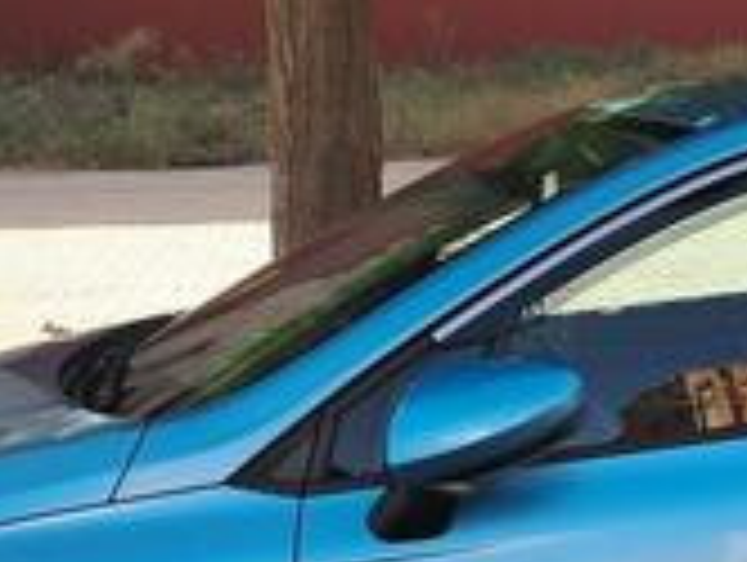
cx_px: 810
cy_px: 695
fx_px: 2291
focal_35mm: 106
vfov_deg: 13.6
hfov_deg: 17.9
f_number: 1.8
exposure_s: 1/258
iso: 50
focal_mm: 4
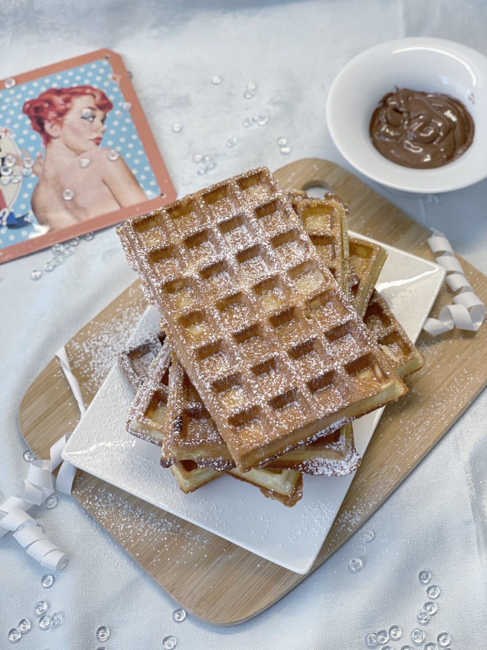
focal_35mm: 52
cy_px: 325
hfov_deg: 28.0
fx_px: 975
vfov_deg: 36.8
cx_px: 244
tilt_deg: -62.4
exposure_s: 1/100
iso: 160
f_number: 2
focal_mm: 6
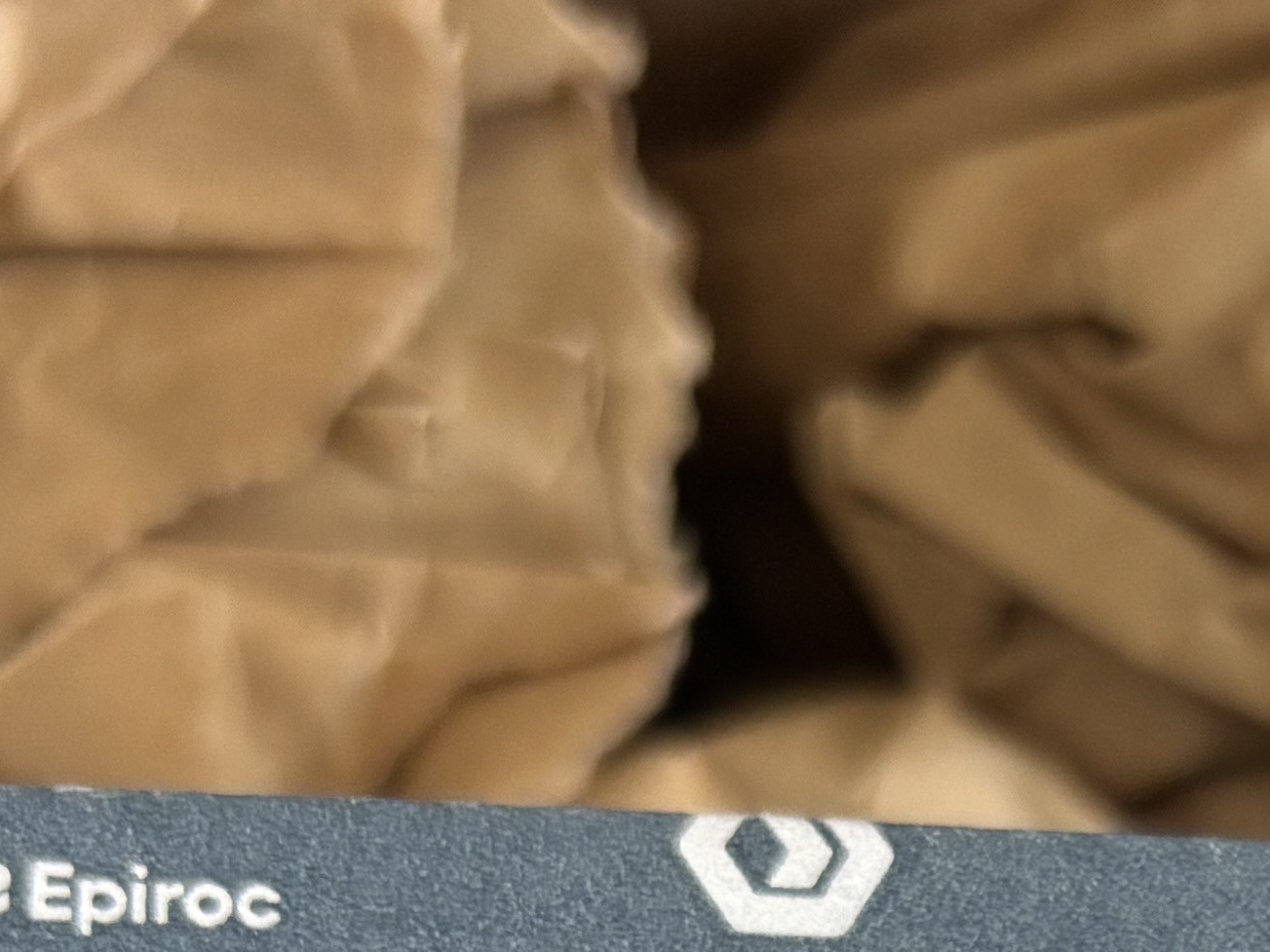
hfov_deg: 16.7
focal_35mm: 114
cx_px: 1425
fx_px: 4182
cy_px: 1908
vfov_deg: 11.7
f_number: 1.6
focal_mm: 5.96
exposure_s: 1/50
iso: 100
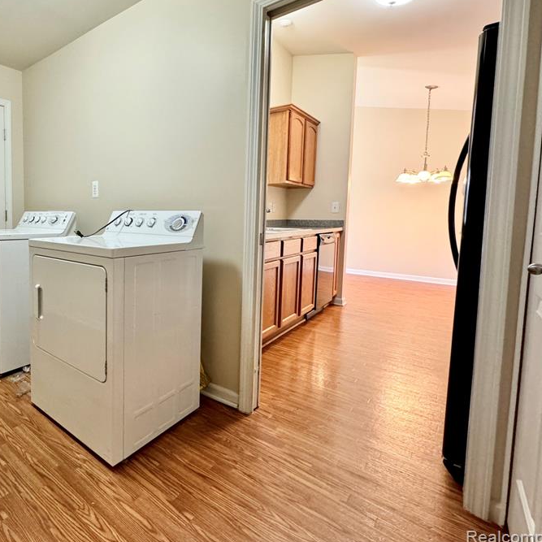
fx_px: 337
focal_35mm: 19
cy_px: 238
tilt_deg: -4.4
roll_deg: +0.4
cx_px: 132
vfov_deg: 77.4
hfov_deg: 72.1
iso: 400
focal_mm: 2.22
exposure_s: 1/60
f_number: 2.2
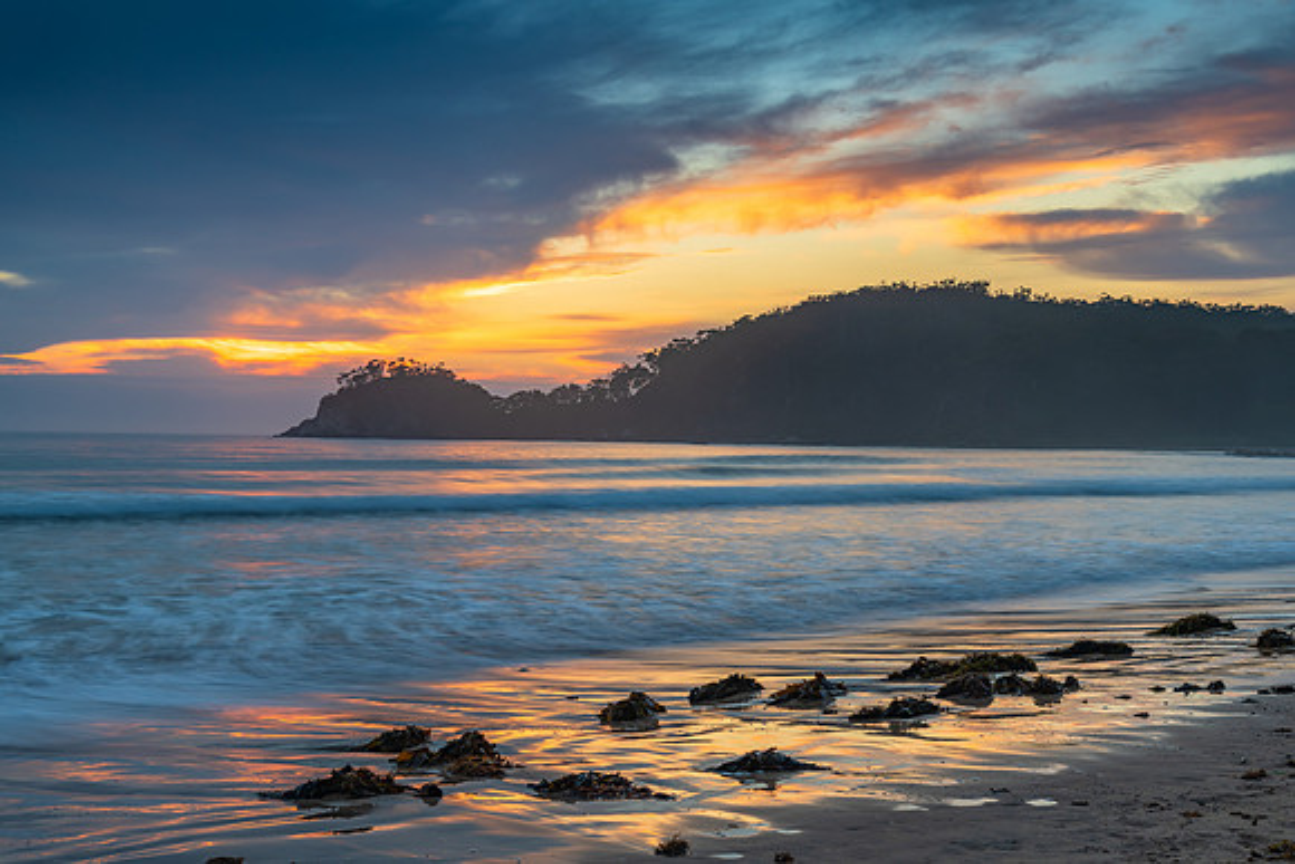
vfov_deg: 27.0
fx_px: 1799
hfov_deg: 39.6
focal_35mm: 50
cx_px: 648
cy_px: 432
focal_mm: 50
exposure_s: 1.6
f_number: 9
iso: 100
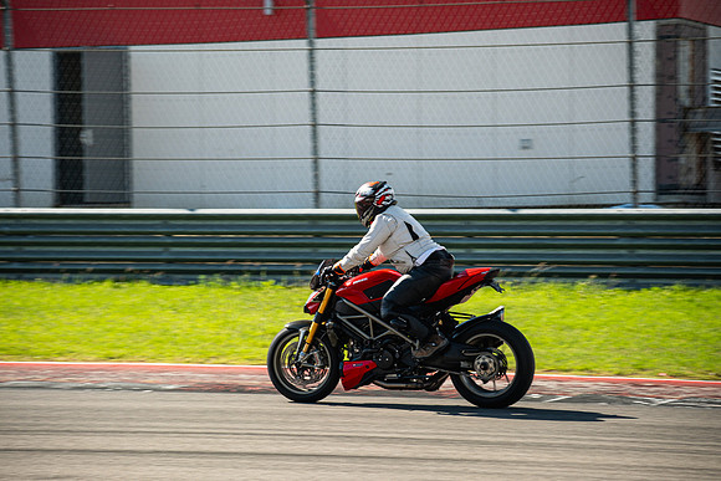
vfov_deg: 9.2
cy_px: 240
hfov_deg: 13.7
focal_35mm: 150
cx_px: 360
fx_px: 3005
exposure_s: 1/320
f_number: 4.5
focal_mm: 100
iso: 160
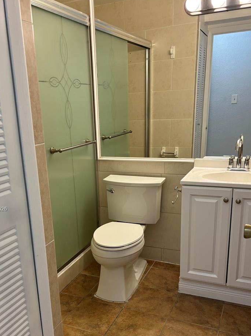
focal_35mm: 34
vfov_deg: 53.4
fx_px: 329
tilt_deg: -17.6
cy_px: 209
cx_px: 104
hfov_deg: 41.6
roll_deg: +1.9
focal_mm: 5.96
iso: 100
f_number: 1.6
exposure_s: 1/60
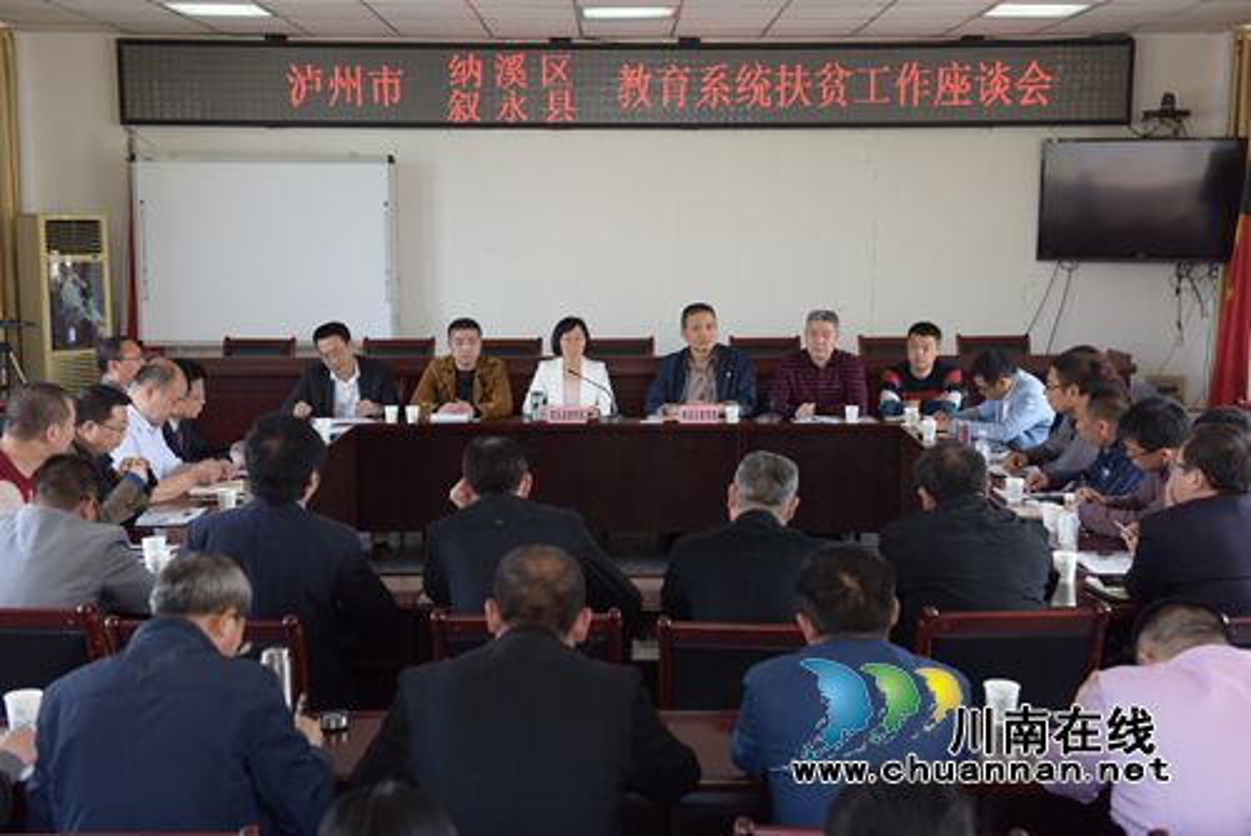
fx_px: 1669
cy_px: 418
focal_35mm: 48
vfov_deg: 28.1
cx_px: 626
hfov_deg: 41.1
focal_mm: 48
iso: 500
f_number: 4.5
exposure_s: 1/80
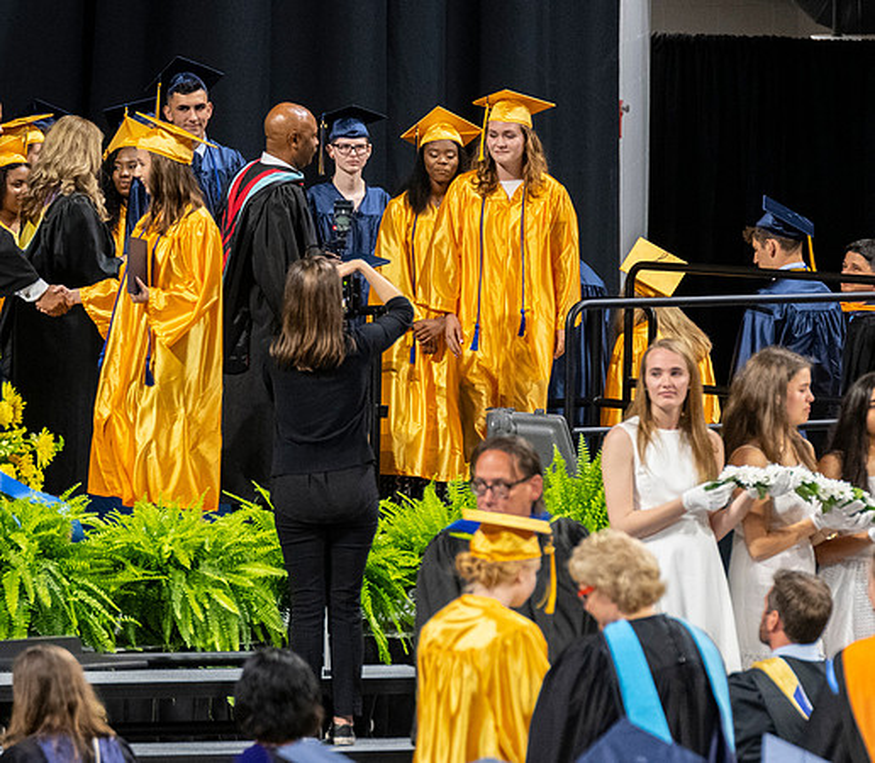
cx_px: 290
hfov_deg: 4.7
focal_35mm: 400
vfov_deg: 4.1
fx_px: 10736
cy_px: 334
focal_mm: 190
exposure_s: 1/200
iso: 2000
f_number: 4
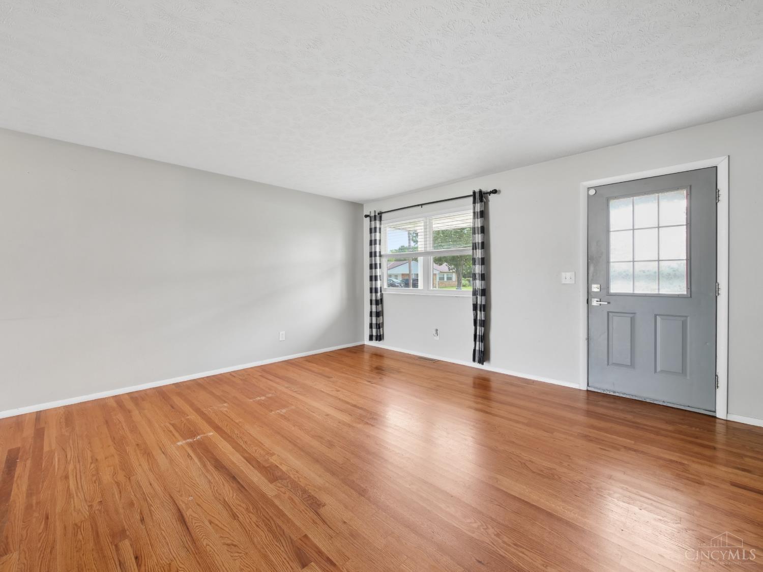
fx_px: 309
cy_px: 286
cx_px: 382
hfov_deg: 102.1
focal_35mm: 14
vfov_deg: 85.7
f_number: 7.1
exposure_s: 1/20
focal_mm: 7
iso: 640
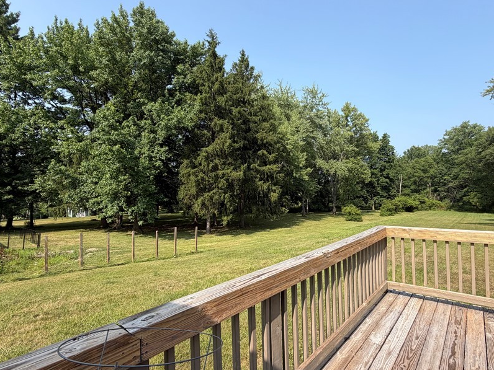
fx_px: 257
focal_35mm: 18
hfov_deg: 87.3
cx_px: 279
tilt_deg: +0.4
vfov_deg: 71.6
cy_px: 193
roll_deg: +2.0
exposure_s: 1/770
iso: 32
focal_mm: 2.22
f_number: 2.2
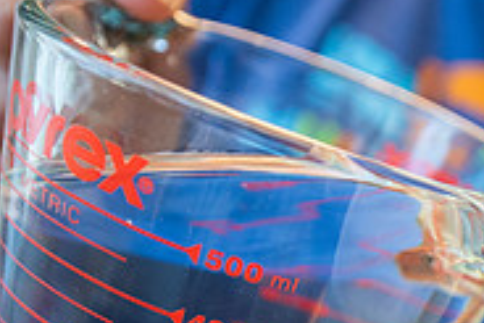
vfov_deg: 17.2
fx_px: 1049
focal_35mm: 78
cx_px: 547
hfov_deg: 24.1
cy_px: 301
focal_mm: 24
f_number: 2.8
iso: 800
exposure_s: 1/400
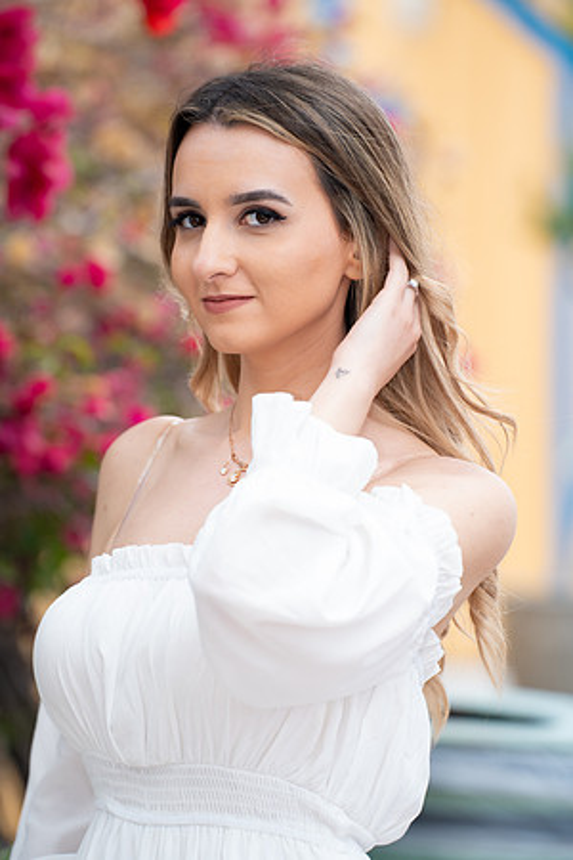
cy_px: 430
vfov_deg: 11.9
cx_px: 286
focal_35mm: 173
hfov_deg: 7.9
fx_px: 4130
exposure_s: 1/200
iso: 320
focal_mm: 173
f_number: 3.5
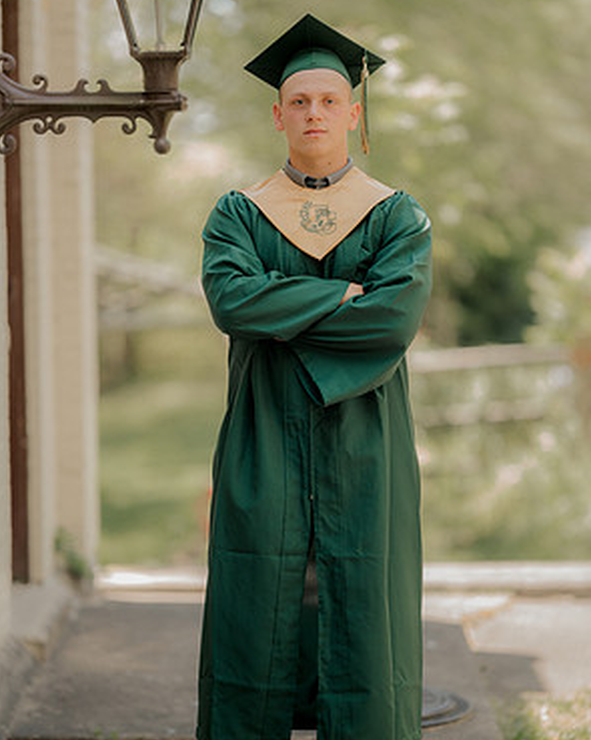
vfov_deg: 16.0
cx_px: 298
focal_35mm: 120
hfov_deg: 12.8
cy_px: 405
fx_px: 2625
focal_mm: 105
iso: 200
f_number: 1.4
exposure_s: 1/800
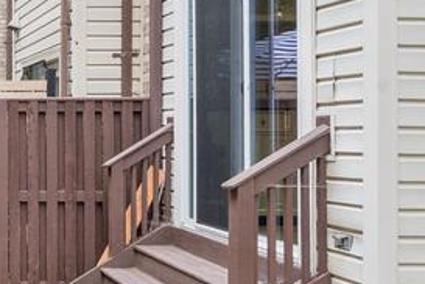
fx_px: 708
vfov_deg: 22.6
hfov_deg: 27.3
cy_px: 137
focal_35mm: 60
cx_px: -143
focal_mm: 16
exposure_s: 1/25
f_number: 10
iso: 500
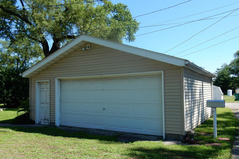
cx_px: 119
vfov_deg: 41.1
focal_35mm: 32
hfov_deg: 58.7
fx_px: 212
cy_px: 89
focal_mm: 5.4
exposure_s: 1/640
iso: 125
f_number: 4
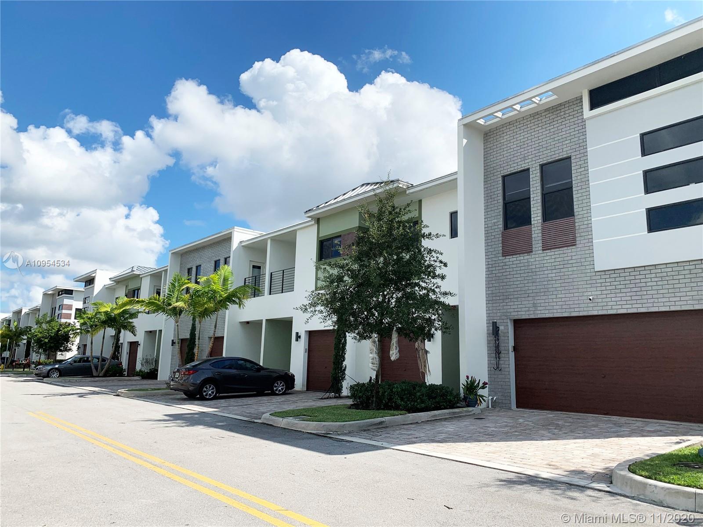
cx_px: 352
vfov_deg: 53.1
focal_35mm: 26
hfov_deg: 67.3
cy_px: 264
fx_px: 528
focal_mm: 4.25
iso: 25
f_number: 1.8
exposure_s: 1/2833
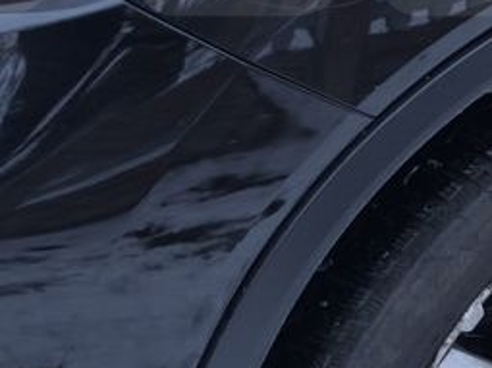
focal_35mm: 127
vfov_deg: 11.2
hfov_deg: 14.5
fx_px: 1804
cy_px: -193
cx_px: 725
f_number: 1.4
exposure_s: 1/100
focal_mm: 6.98
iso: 64
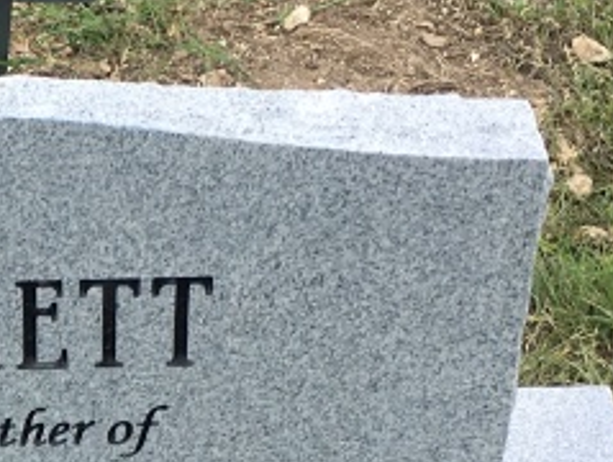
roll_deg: +6.9
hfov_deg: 15.2
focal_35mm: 124
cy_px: 521
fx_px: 2199
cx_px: -174
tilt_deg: -39.1
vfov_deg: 11.8
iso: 25
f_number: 2.2
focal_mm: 4.15
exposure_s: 1/693
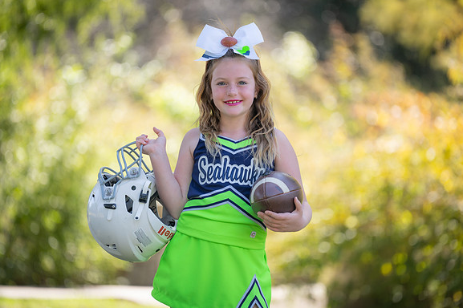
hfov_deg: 11.2
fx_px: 2365
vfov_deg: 7.5
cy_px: 148
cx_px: 241
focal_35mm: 184
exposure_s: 1/400
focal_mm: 173
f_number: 2.8
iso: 100
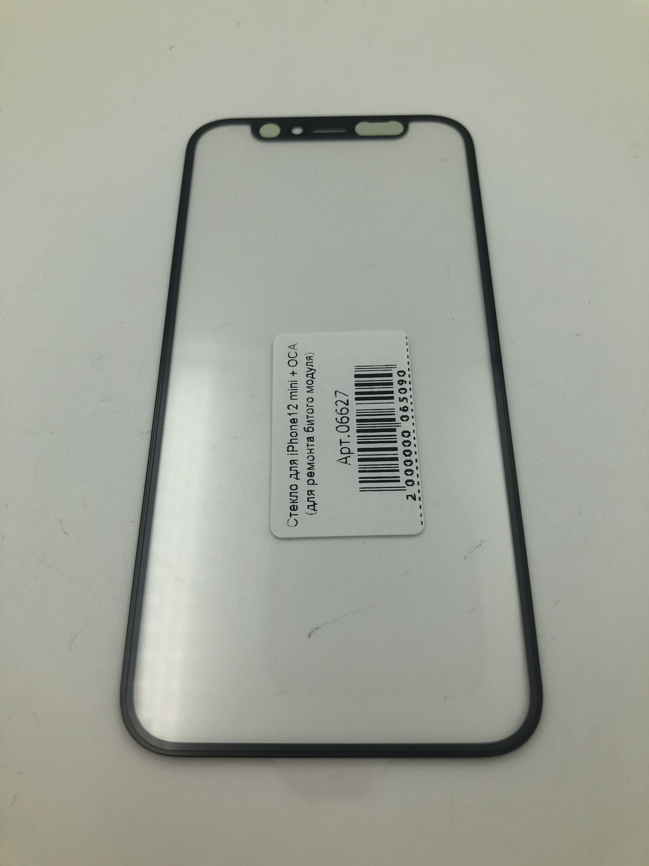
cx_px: 324
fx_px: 700
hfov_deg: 49.7
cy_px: 433
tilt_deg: -65.0
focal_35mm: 28
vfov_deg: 63.4
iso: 20
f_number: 1.8
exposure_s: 1/1333
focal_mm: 3.99
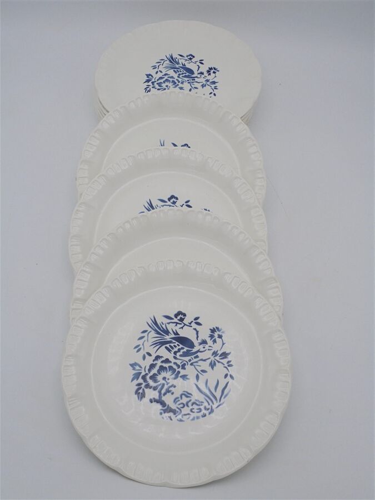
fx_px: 491
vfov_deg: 54.0
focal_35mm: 34
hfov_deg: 41.8
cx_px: 188
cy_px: 250
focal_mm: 6.1
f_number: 4
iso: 100
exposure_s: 1/400
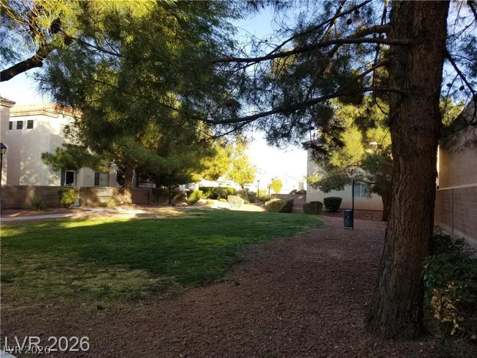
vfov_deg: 53.1
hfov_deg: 67.3
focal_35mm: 26
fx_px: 358
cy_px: 179
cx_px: 238
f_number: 1.7
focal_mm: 4.3
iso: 50
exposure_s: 1/494
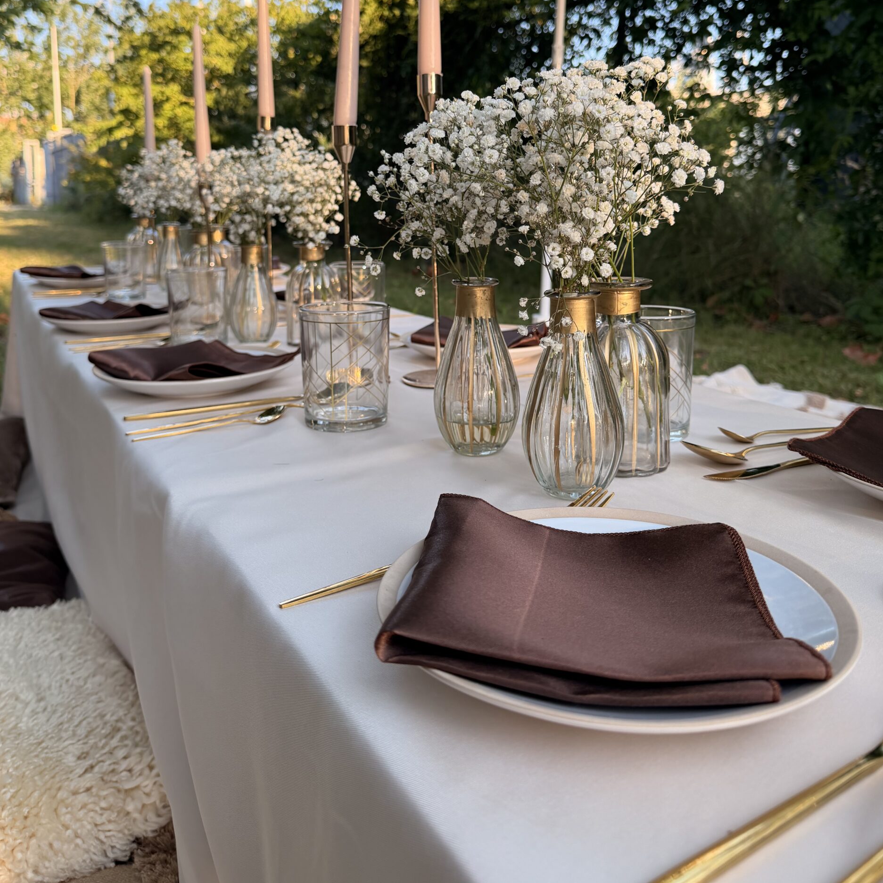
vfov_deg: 54.6
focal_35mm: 29
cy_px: 300
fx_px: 837
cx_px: 445
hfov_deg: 55.6
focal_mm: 6.76
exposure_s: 1/440
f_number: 1.78
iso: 100
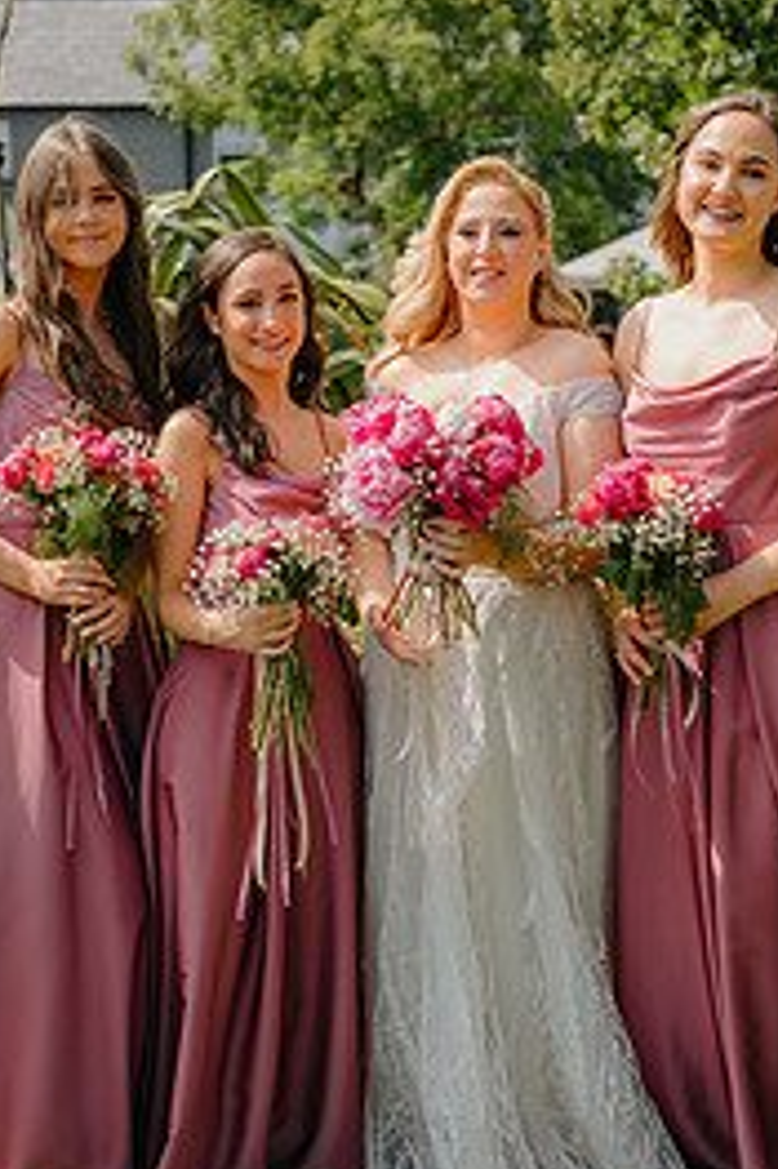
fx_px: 1947
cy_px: 453
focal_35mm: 60
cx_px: 436
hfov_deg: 22.6
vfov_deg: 33.3
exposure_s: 1/800
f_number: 2.8
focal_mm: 35
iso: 100
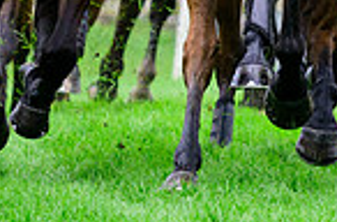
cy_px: -229
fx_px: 9517
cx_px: 708
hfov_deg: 2.0
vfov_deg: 1.3
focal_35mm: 1021
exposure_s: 1/1600
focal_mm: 200
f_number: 5.6
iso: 1600
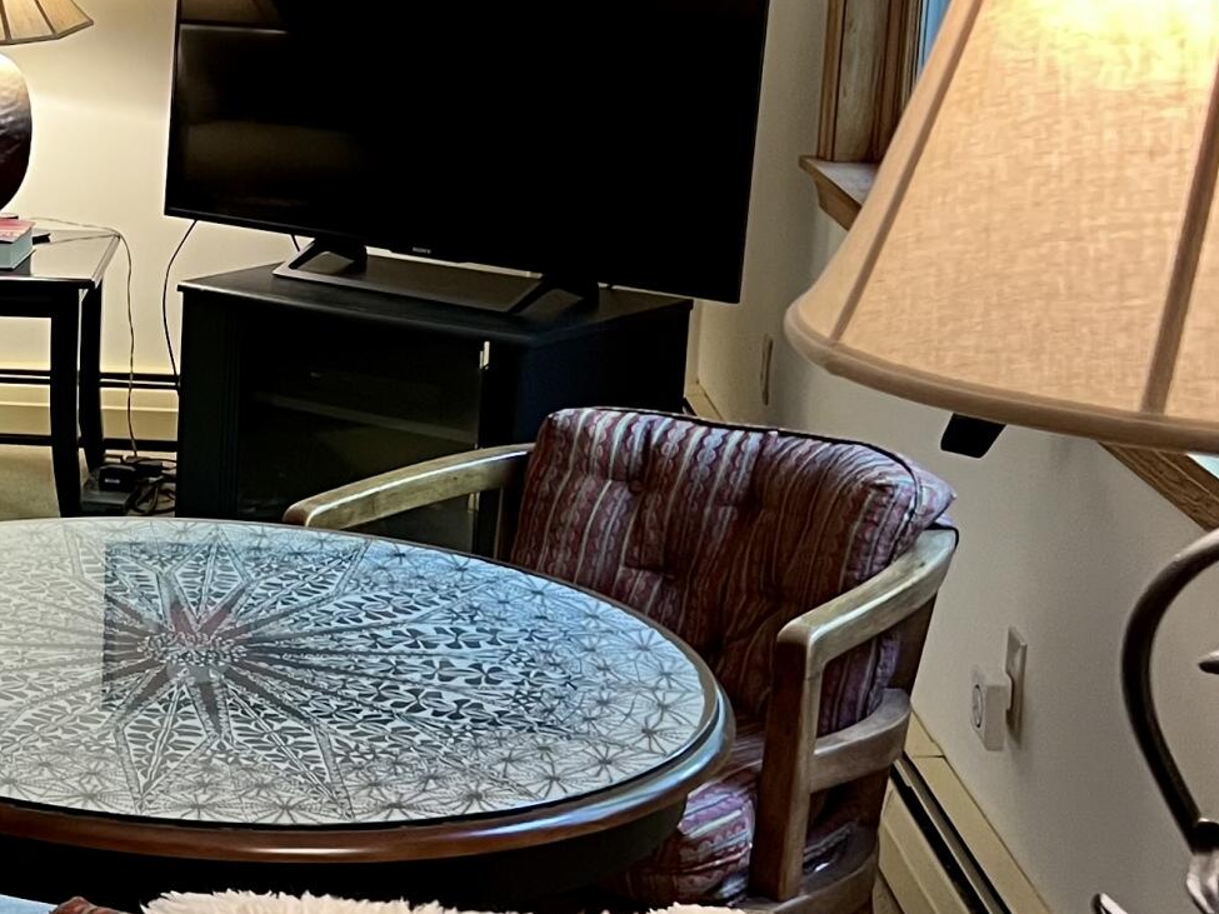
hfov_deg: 21.4
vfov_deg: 18.4
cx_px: -488
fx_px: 2817
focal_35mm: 80
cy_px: 398
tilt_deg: -12.7
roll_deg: +1.2
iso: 160
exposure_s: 1/60
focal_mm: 5.7
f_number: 1.5
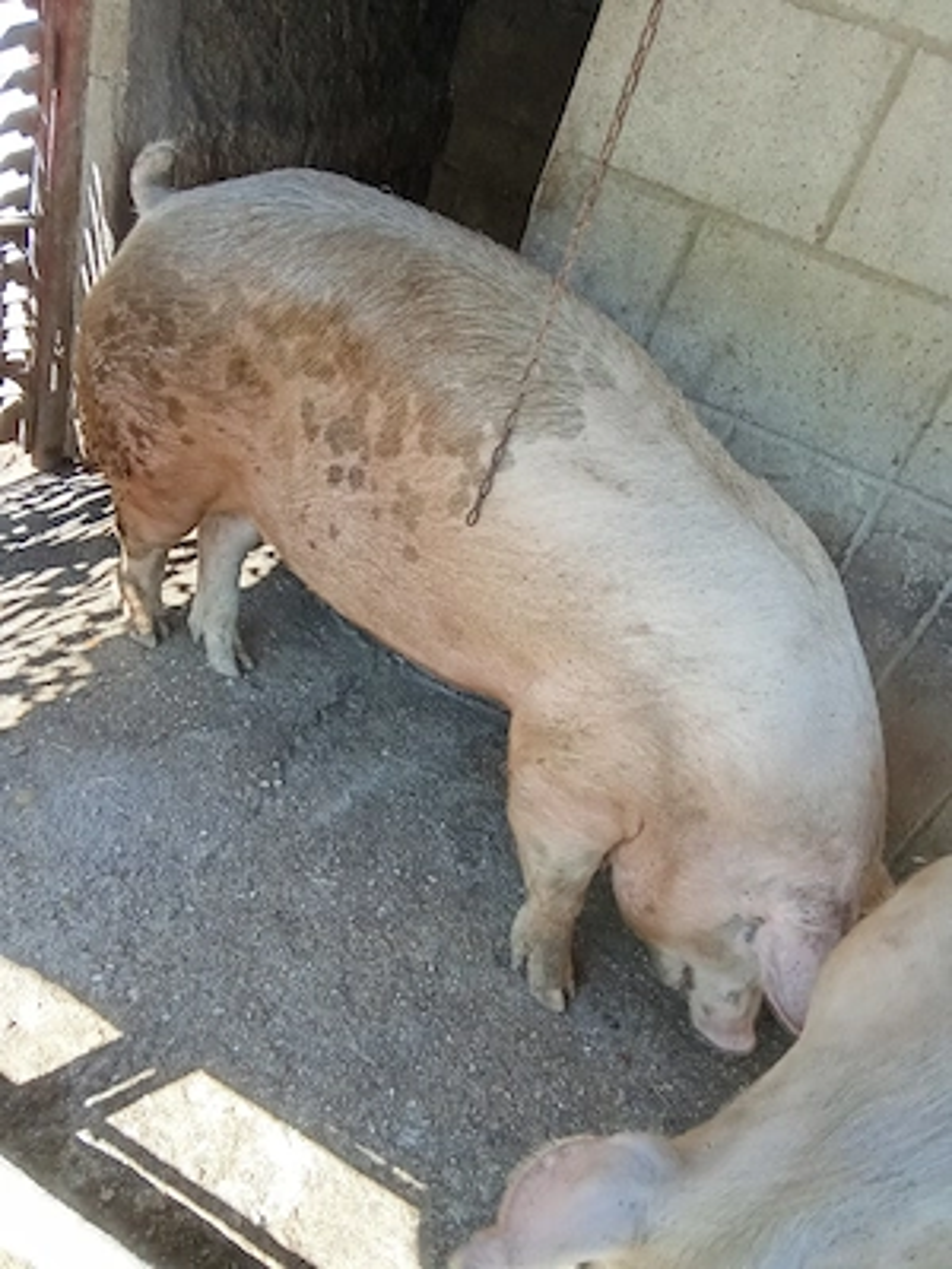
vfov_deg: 63.4
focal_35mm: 28
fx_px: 1027
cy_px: 634
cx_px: 476
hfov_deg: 49.7
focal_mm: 2.78
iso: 100
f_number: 2
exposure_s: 1/100
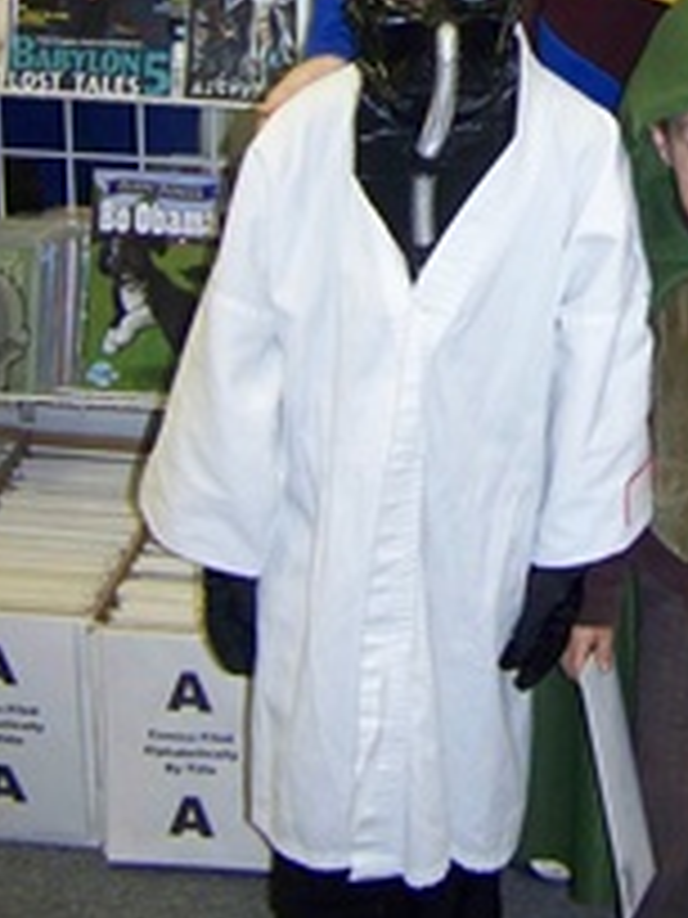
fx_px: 2147
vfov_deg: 22.8
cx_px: 668
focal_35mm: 81
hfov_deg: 17.8
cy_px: -76
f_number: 2.8
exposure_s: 1/30
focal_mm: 5.85
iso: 200
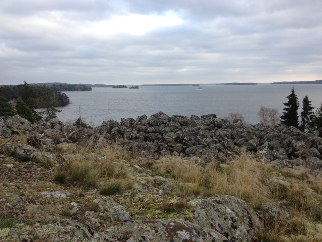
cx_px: 161
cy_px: 121
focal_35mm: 35
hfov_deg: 52.6
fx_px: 326
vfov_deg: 40.7
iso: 50
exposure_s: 1/292
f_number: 2.4
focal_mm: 4.28
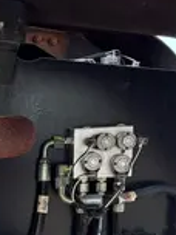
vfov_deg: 14.9
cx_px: -191
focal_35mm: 125
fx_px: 847
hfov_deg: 10.7
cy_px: 322
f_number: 1.6
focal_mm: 5.96
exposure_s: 1/263
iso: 40
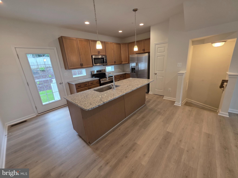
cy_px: 89
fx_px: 89
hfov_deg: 106.2
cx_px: 119
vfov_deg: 89.9
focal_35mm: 13
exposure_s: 1/120
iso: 100
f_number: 1.9
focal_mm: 2.2
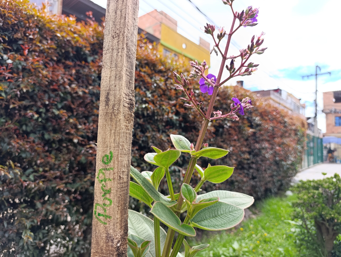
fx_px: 227
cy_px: 128
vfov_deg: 59.0
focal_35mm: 23
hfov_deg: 73.8
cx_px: 170
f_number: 1.6
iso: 50
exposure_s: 1/165
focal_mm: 6.14
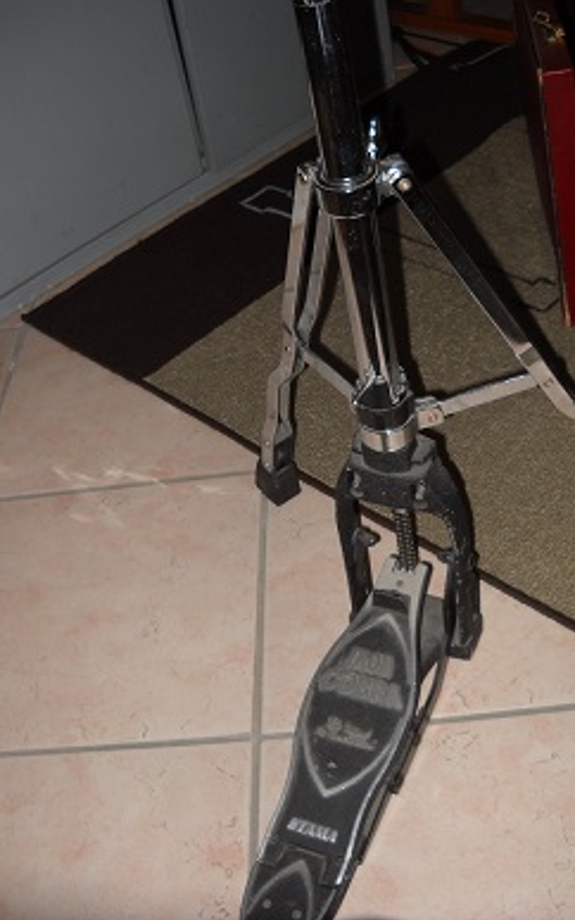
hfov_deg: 29.2
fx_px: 1103
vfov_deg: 45.3
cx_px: 330
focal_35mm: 44
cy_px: 456
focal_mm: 6.72
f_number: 3.1
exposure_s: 1/30
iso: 64
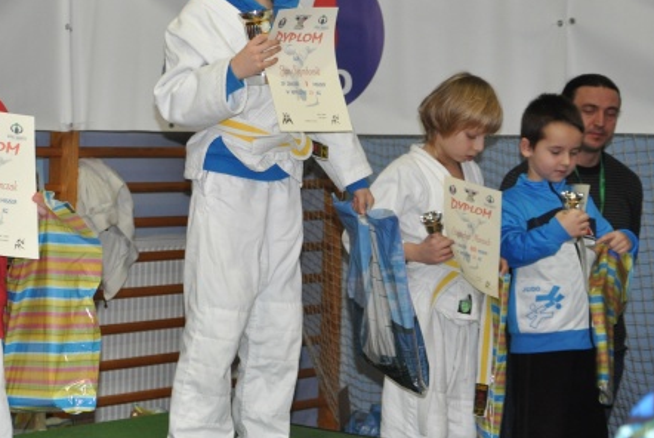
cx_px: 194
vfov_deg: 16.9
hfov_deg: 24.8
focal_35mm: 81
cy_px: 182
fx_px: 1473
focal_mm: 38
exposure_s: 1/60
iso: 800
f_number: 4.5
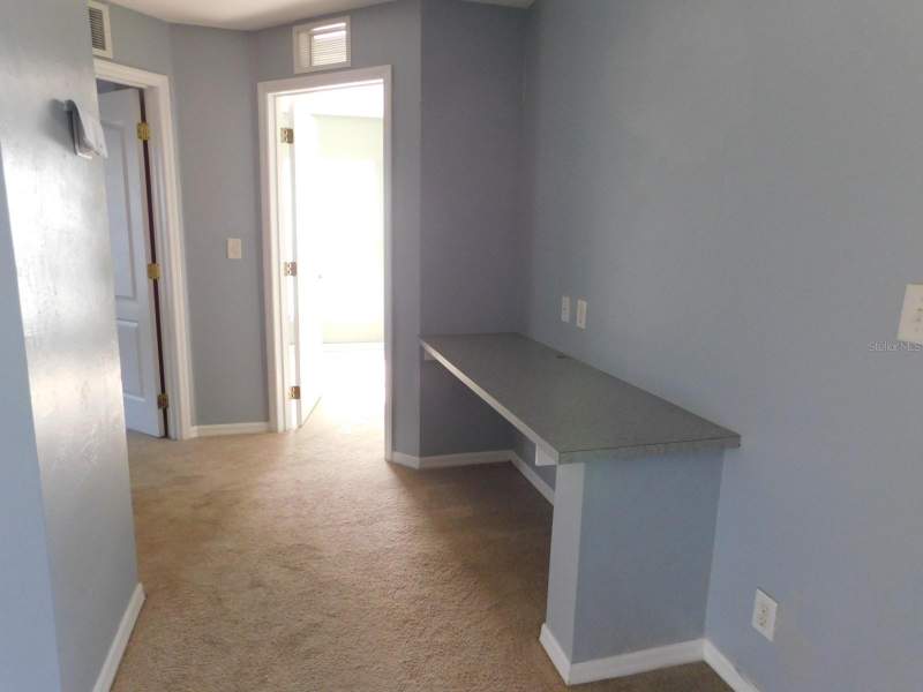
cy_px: 346
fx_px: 613
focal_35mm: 23
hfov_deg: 73.9
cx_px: 462
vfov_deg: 58.9
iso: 400
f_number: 3
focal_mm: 4
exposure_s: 1/30
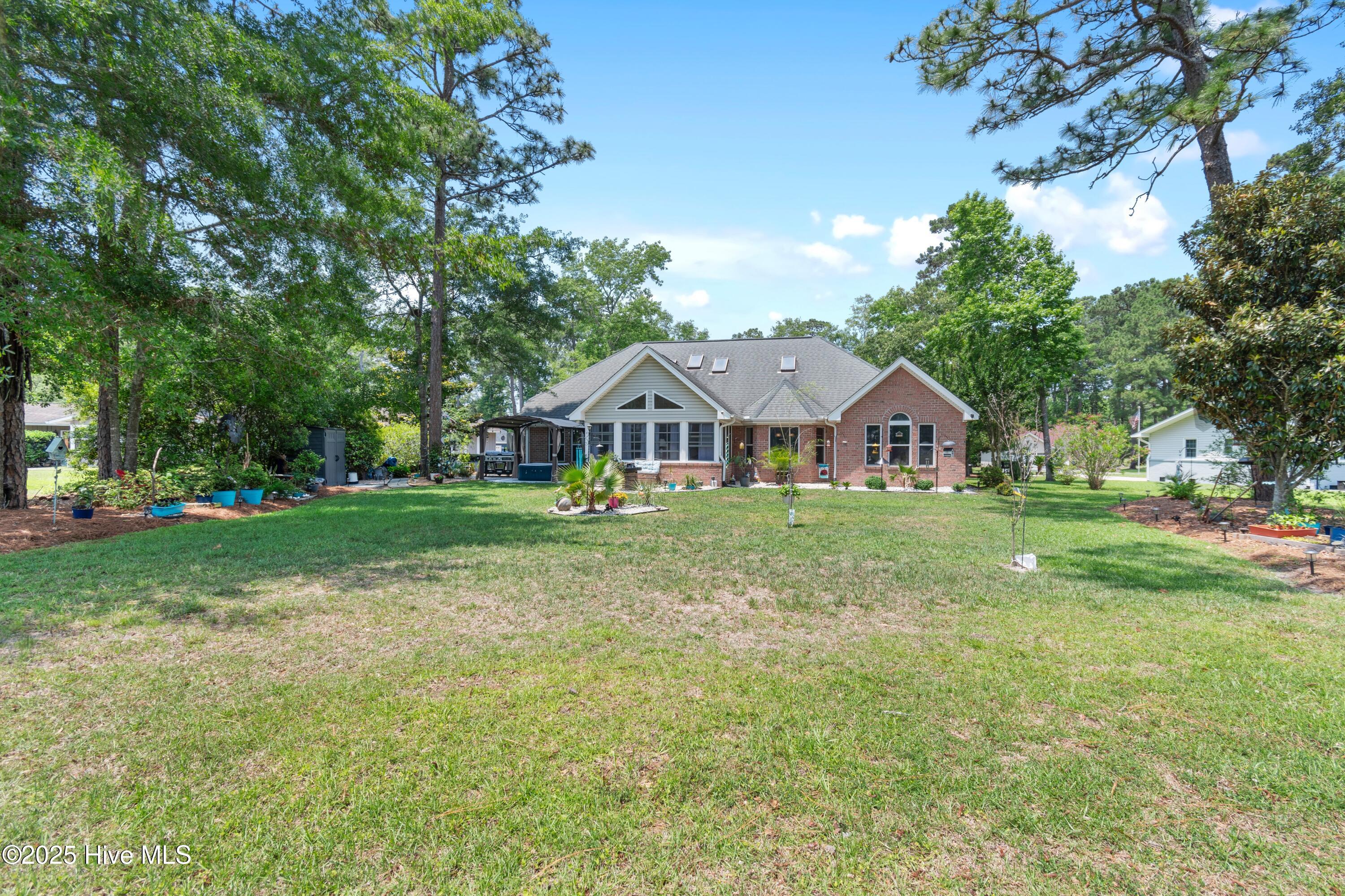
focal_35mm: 15
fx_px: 560
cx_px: 672
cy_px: 448
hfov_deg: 100.4
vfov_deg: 77.3
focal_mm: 10
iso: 100
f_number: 5.6
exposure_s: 1/125
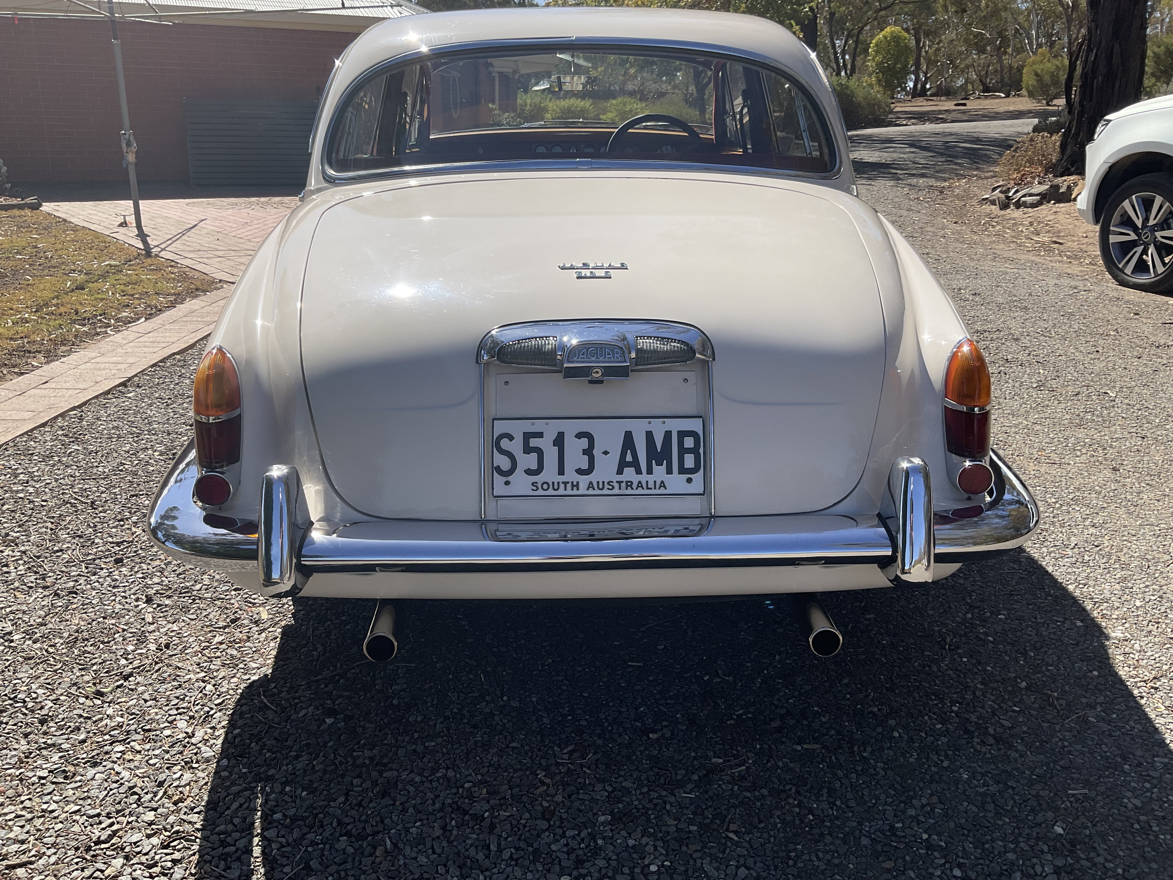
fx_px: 983
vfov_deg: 48.2
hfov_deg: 61.7
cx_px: 586
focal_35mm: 29
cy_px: 440
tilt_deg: -17.7
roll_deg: -1.5
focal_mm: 3
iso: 16
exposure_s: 1/2141
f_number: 1.8
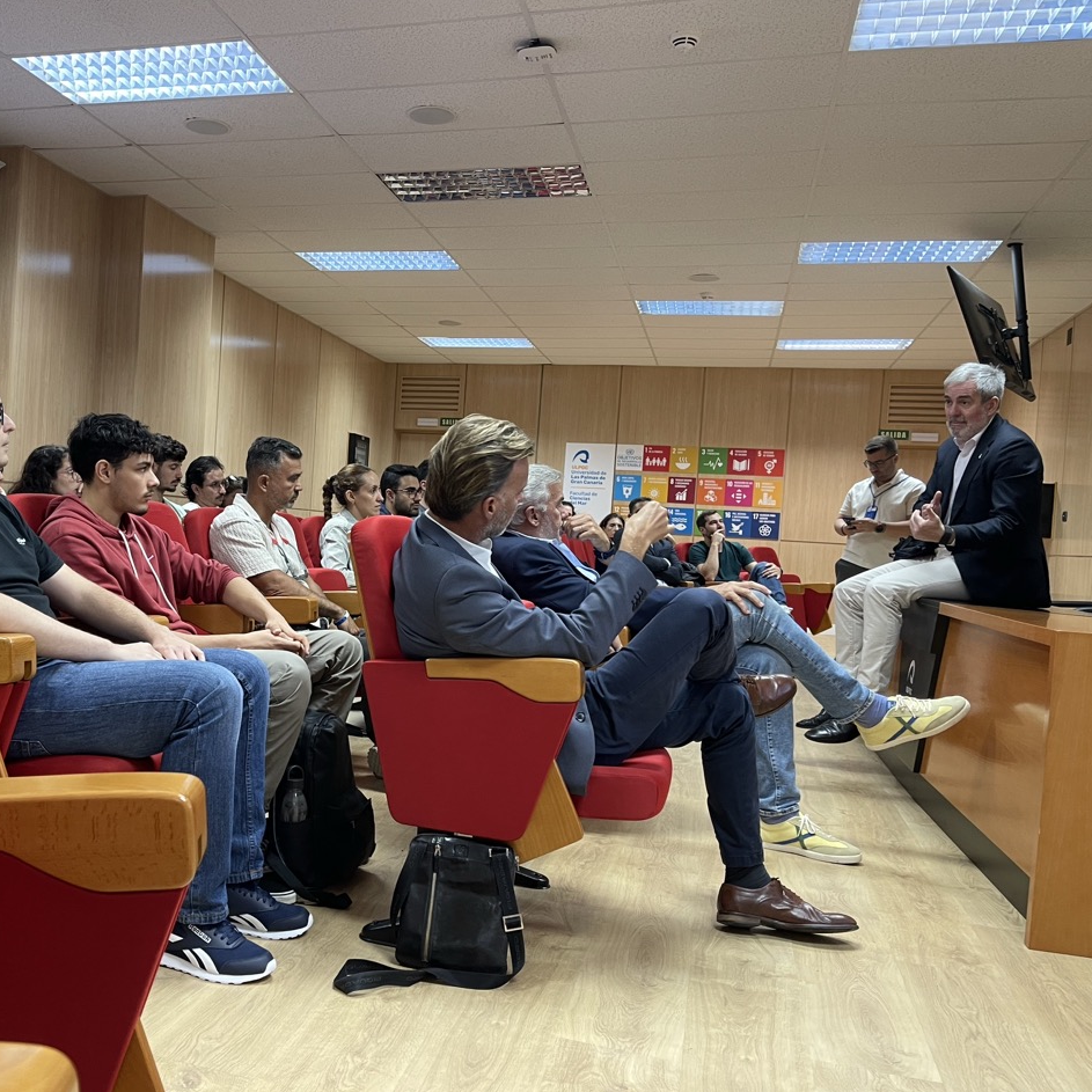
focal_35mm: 30
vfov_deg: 54.0
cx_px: 359
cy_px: 551
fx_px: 1071
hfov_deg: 52.9
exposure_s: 1/50
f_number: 1.6
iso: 125
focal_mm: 5.1
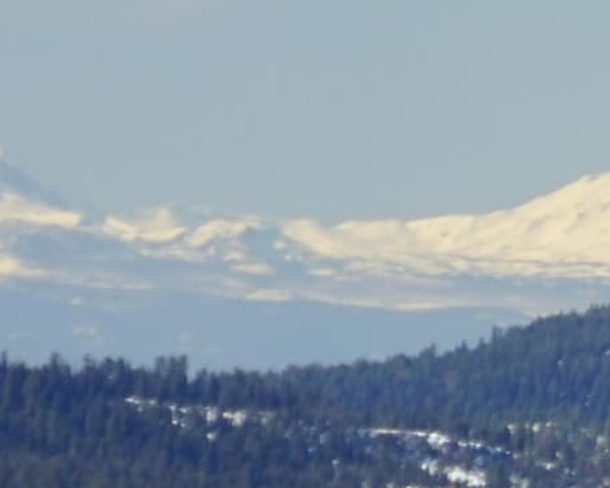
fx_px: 20613
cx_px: 1744
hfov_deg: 1.7
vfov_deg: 1.4
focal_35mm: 1142
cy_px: 546
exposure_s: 1/200
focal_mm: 184
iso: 200
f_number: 6.3
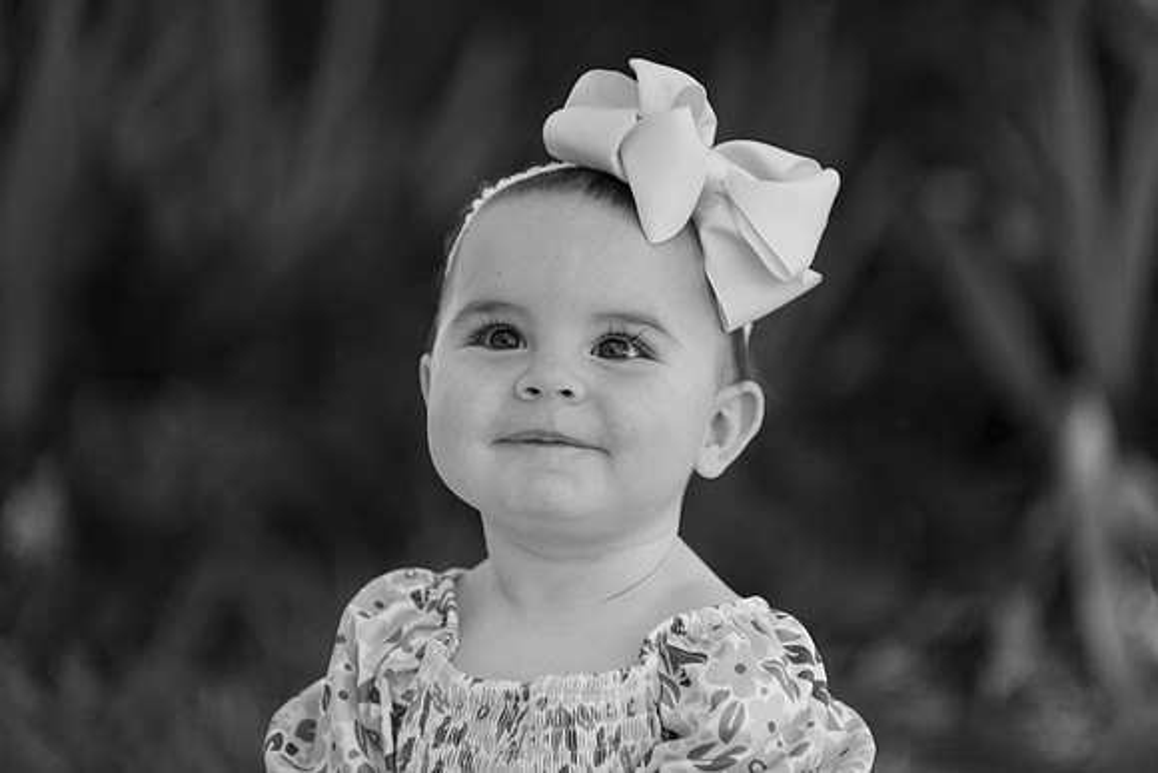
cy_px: 357
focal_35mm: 174
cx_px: 628
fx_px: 5585
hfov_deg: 11.8
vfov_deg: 7.9
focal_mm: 160
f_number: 2.8
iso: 400
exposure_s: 1/250
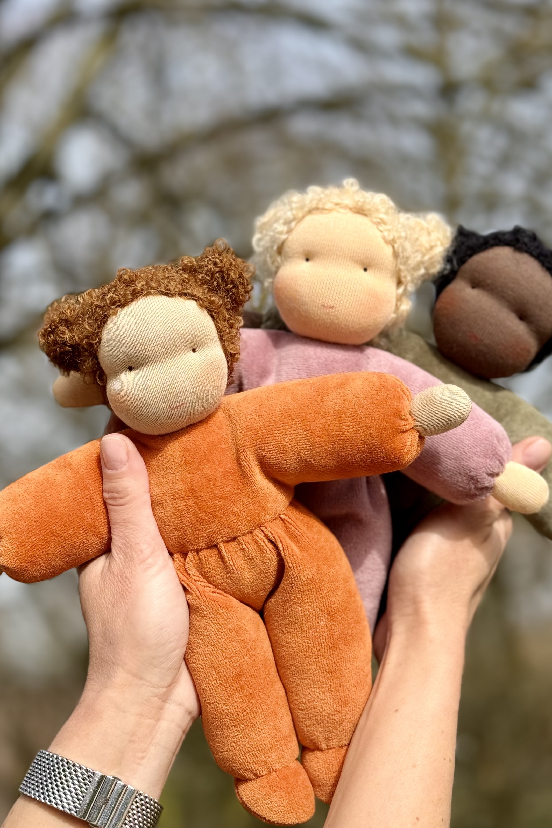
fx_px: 1449
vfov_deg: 31.9
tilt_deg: +11.5
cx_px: 339
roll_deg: -1.8
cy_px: 455
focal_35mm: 63
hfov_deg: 21.5
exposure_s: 1/3704
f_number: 1.78
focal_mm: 6.76
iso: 80
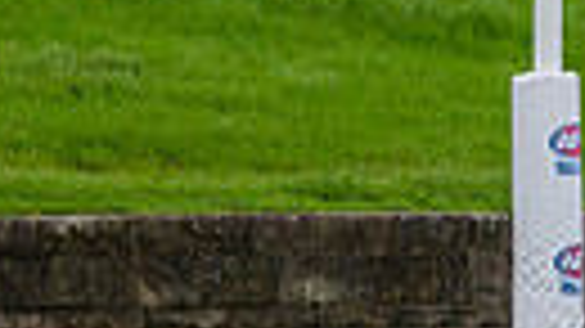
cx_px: 628
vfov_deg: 1.1
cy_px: 656
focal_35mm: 1138
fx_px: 17645
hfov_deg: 1.9
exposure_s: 1/2000
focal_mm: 210
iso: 800
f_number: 5.6
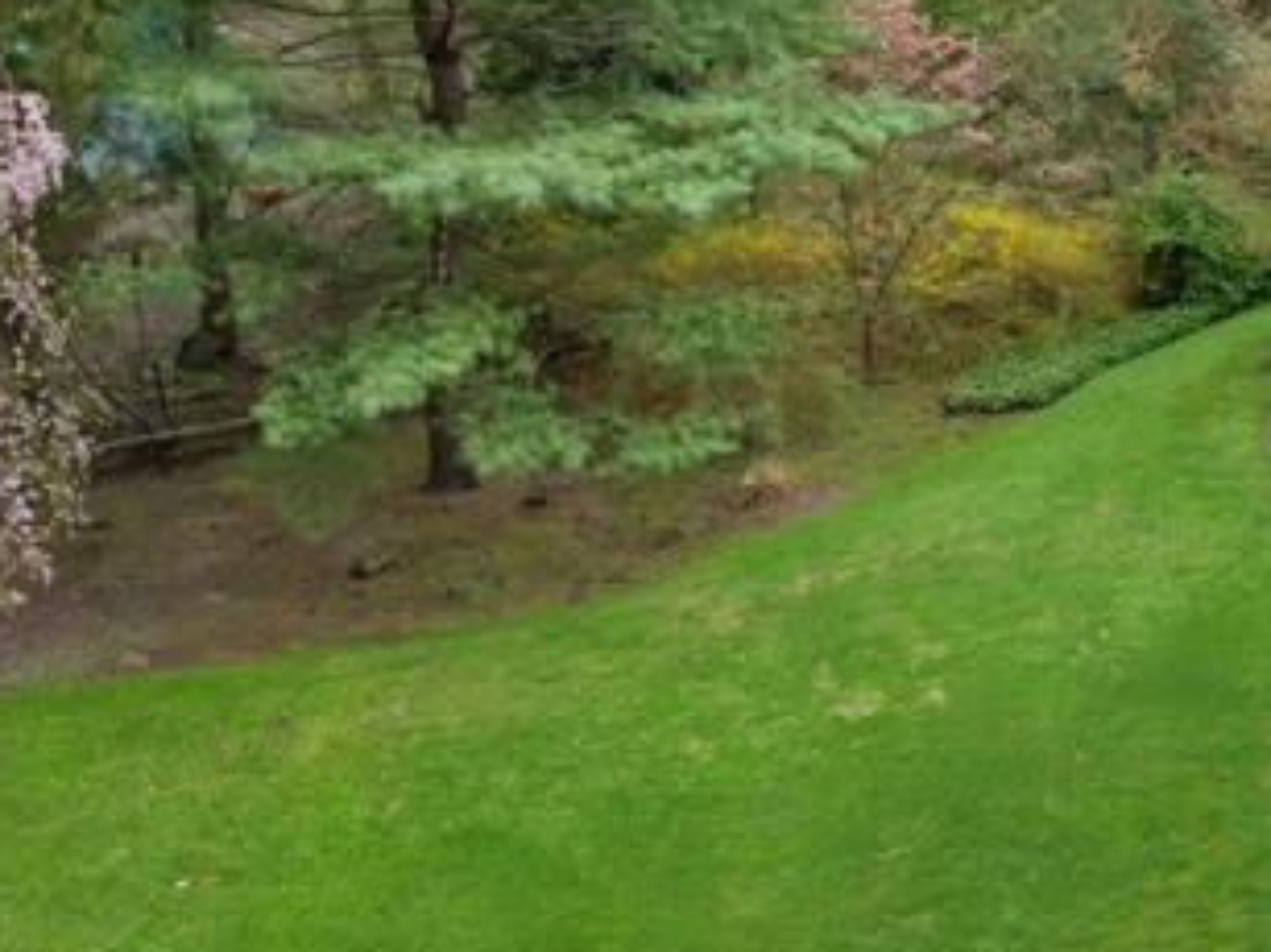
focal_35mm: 80
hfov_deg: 22.9
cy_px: 579
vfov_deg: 18.4
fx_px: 2936
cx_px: 1408
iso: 100
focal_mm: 12.3
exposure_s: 1/60
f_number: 3.2
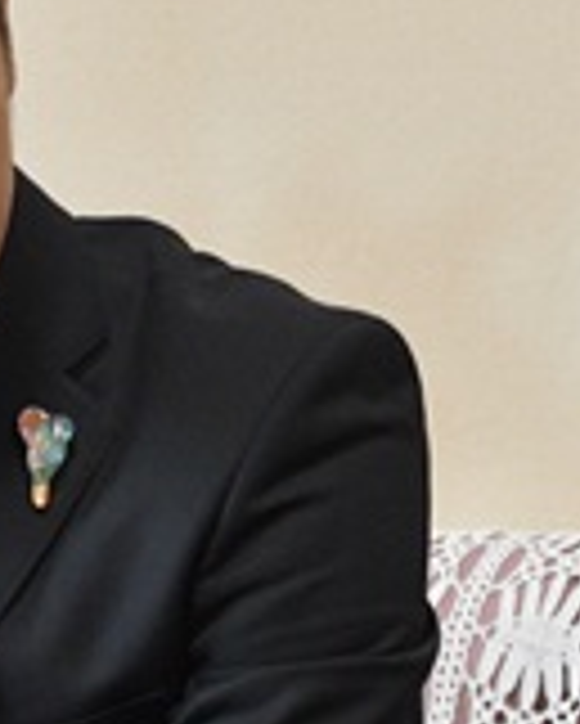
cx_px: 178
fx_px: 7010
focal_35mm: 327
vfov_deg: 5.9
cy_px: 492
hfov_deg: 4.7
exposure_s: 1/125
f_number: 4.5
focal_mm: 48
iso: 2500
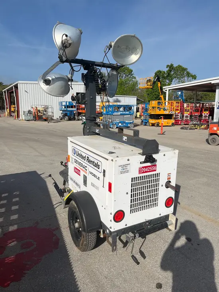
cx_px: 110
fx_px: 219
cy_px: 146
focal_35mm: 26
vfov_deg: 67.3
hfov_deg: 53.1
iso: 50
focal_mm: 5.1
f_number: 1.6
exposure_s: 1/8403
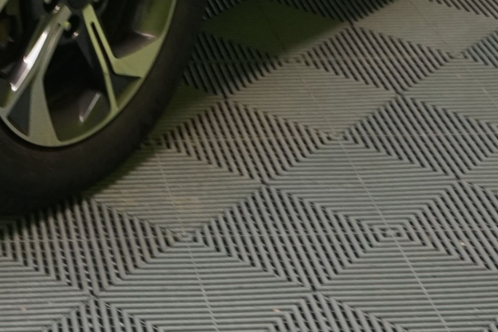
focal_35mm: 123
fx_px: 1702
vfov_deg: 10.4
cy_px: -304
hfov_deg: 16.2
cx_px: -52
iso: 1250
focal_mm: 28
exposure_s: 1/30
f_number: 6.3
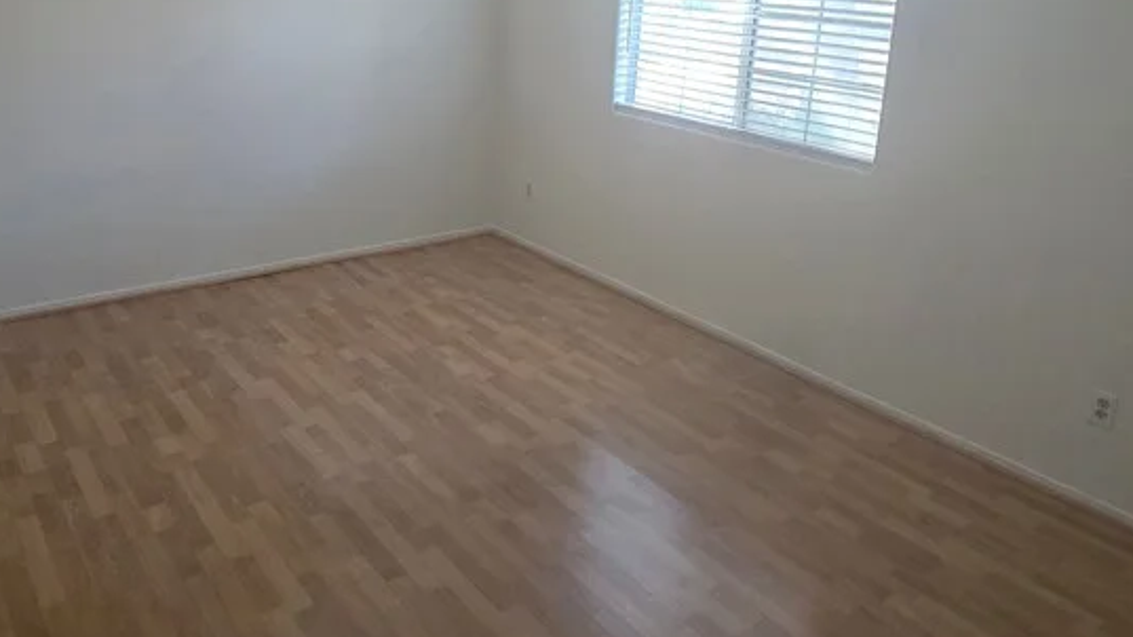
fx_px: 811
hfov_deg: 69.8
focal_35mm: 27
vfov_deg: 41.5
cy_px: 154
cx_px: 534
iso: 500
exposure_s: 1/60
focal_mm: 2.2
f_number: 1.9
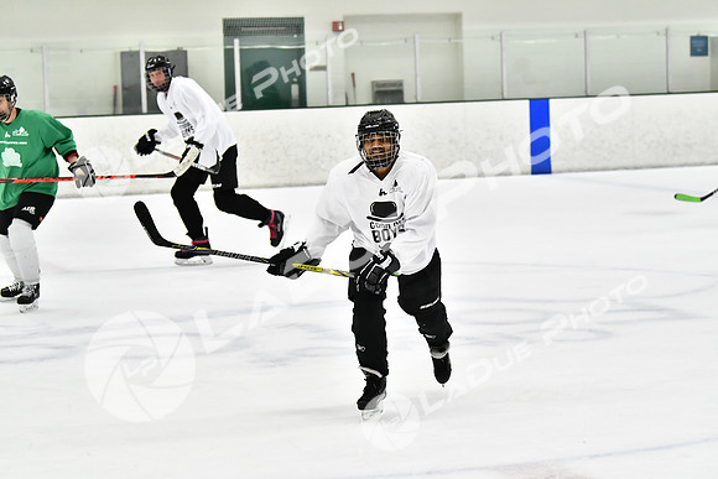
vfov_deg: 9.2
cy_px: 240
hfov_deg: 13.7
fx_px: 2992
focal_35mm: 150
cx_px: 359
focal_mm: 100
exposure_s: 1/1250
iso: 5000
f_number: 2.8
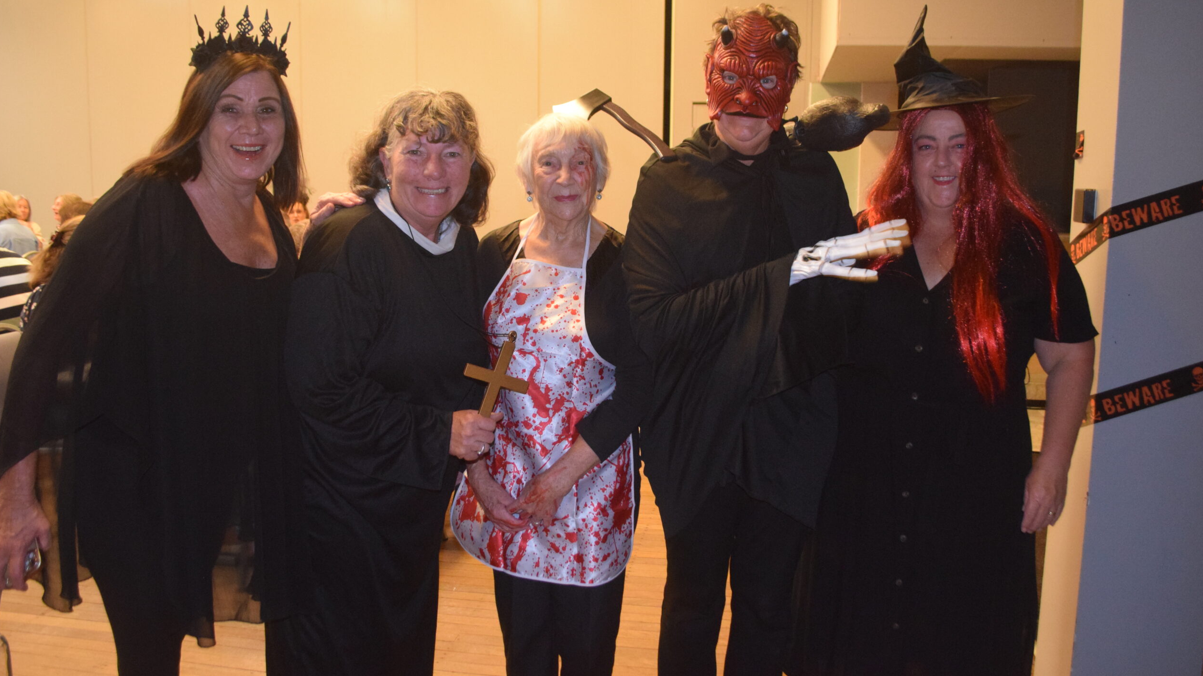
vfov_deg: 36.6
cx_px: 607
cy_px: 304
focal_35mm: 32
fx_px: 1021
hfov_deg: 61.0
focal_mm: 20
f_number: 3.8
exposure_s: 1/60
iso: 3200
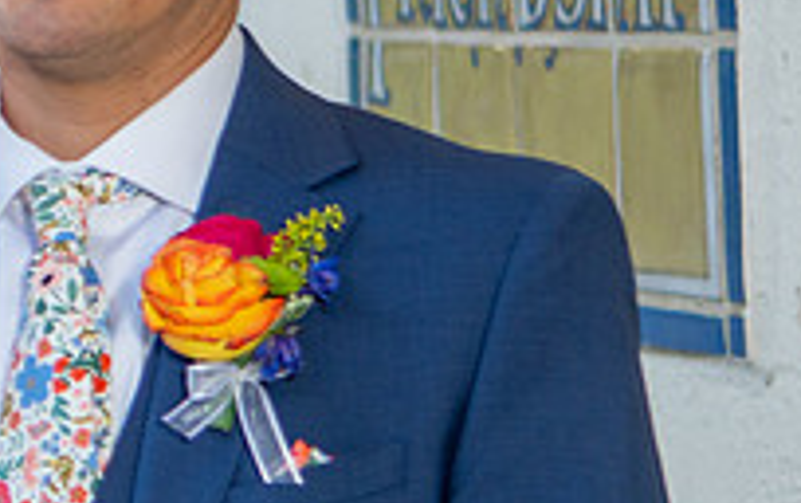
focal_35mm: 317
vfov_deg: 4.2
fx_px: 6928
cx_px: -303
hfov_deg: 6.6
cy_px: 263
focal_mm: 62
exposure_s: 1/125
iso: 250
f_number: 2.8
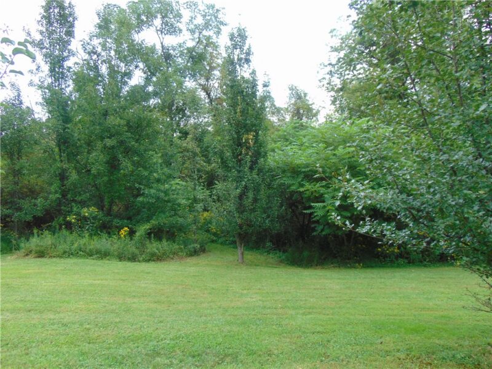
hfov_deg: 69.4
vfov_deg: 54.9
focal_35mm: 25
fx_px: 355
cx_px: 246
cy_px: 184
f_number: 3
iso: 80
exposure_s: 1/30
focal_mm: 4.5
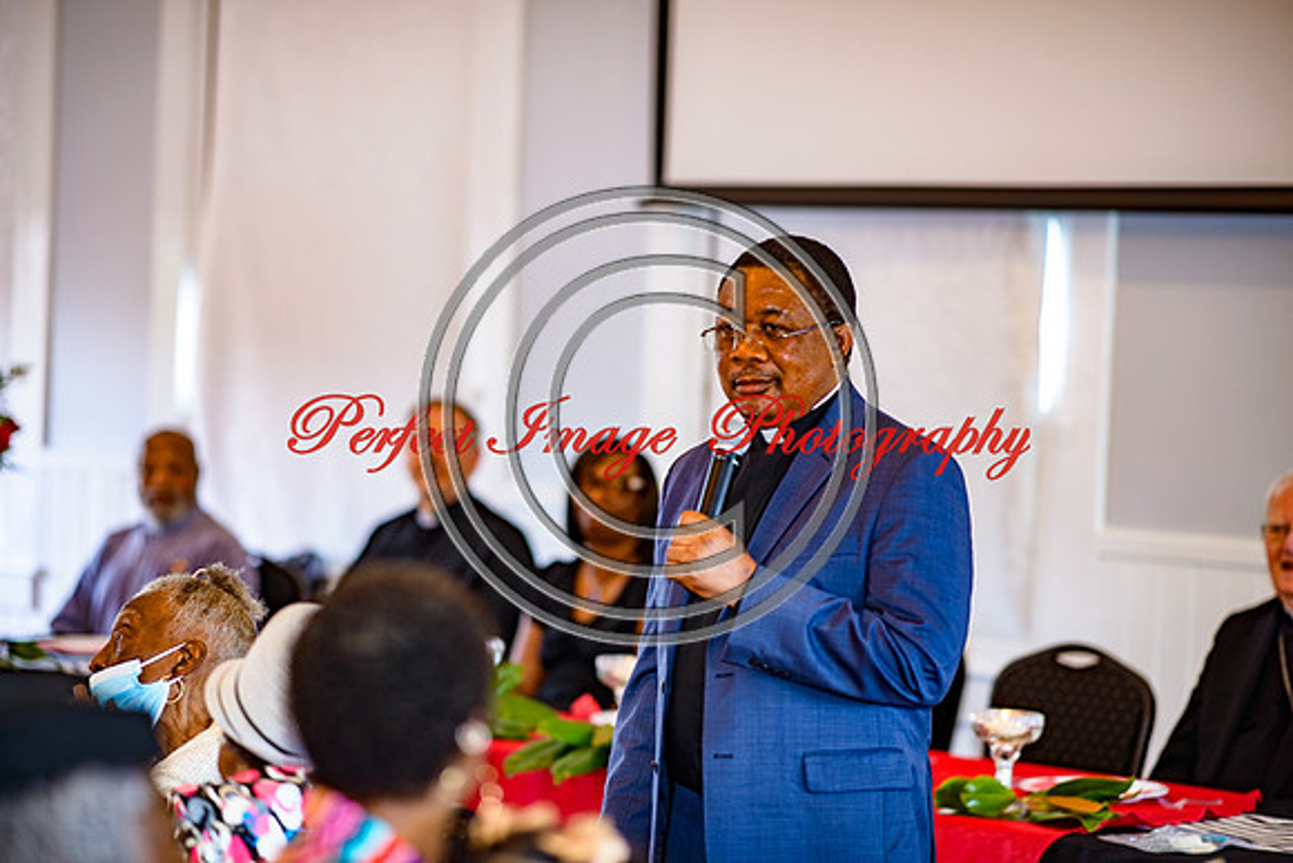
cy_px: 432
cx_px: 646
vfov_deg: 13.0
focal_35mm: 105
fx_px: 3772
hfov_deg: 19.5
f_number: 1.8
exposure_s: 1/125
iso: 160
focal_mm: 105
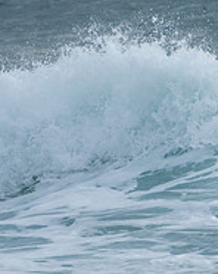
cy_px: 127
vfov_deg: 1.1
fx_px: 14241
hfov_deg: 0.9
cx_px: 382
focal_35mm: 1760
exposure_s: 1/400
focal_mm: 400
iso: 220
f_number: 5.6
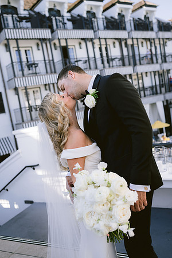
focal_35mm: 35
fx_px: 251
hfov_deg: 37.9
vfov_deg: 54.4
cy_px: 129
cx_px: 86
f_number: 2.8
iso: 200
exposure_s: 1/1000
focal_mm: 35
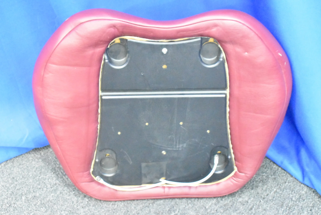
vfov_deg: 28.1
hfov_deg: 41.1
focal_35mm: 48
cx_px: 160
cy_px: 108
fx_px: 428
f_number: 8
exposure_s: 1/40
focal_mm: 32
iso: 25600
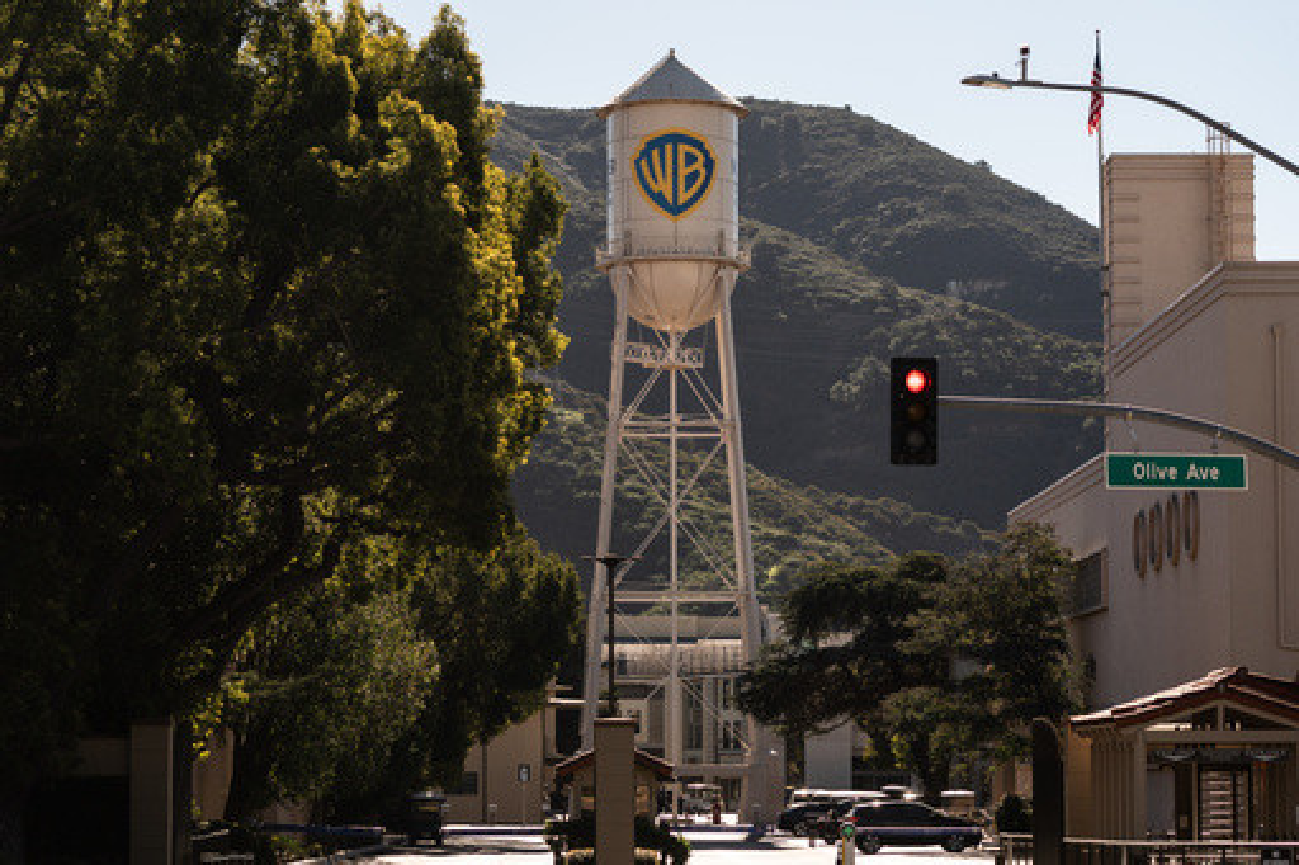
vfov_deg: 13.7
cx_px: 650
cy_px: 432
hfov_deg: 20.4
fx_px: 3607
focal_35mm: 100
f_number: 4.5
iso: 250
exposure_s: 1/3200
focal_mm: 100
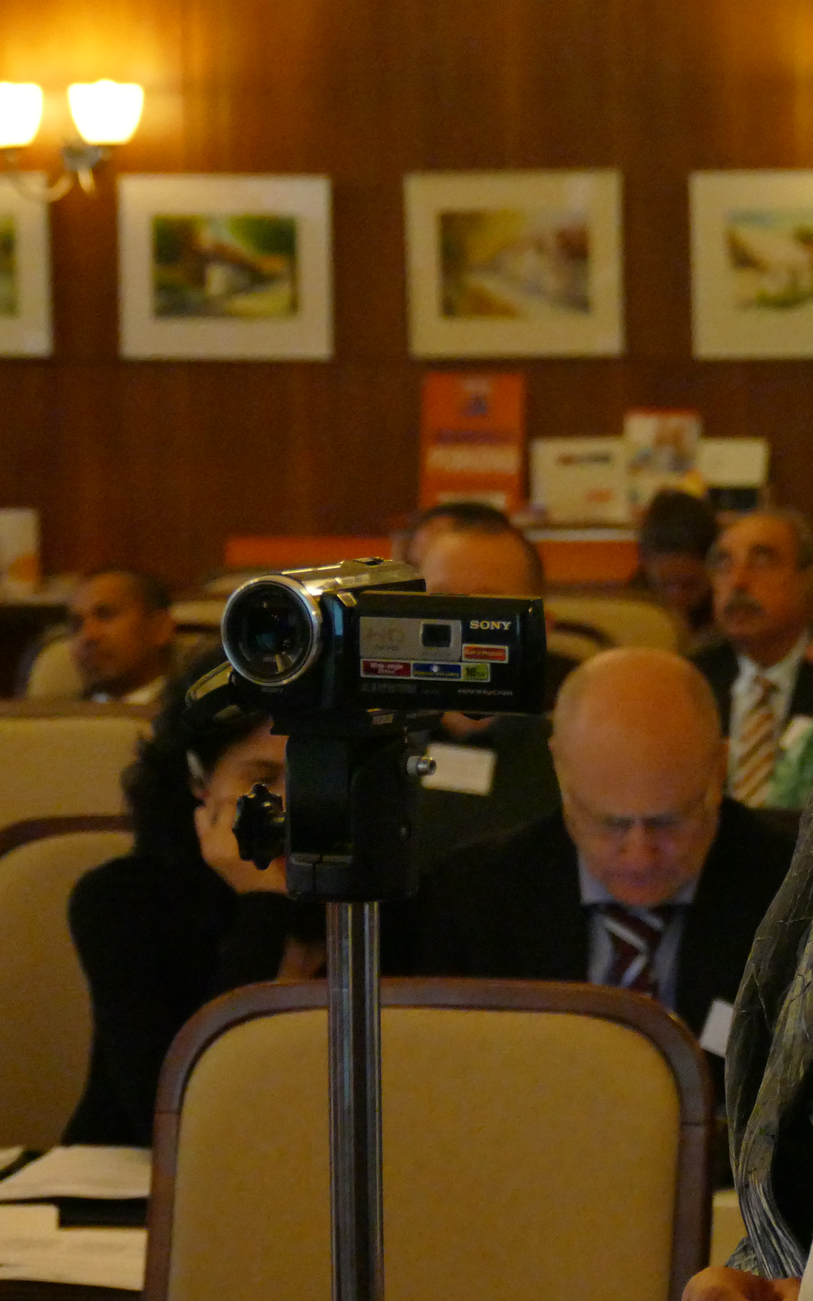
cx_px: 948
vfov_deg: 12.8
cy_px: 651
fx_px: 5813
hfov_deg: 7.9
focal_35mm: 164
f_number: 3.9
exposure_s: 1/125
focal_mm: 39.2
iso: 3200
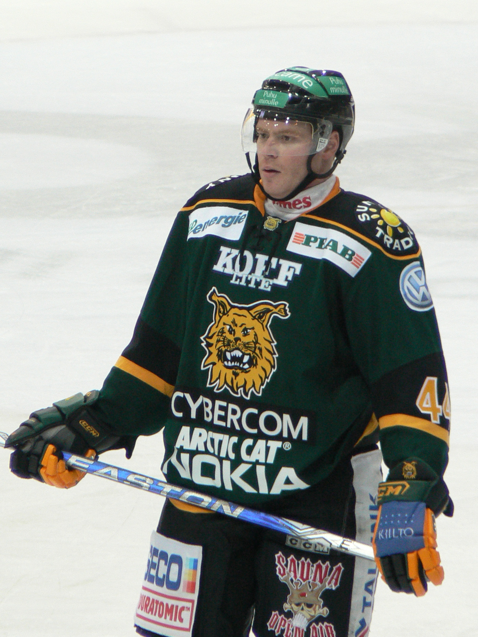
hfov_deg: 3.4
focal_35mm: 432
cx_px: 239
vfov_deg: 4.6
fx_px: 7955
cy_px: 318
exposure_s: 1/50
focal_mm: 72
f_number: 4
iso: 200
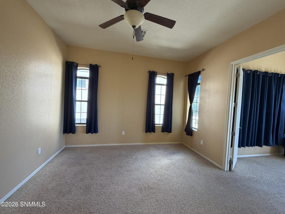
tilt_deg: -2.3
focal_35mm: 14
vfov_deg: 85.7
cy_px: 107
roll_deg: -3.0
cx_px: 142
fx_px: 115
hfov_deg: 102.1
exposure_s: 1/121
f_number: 2.2
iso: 250
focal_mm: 2.22
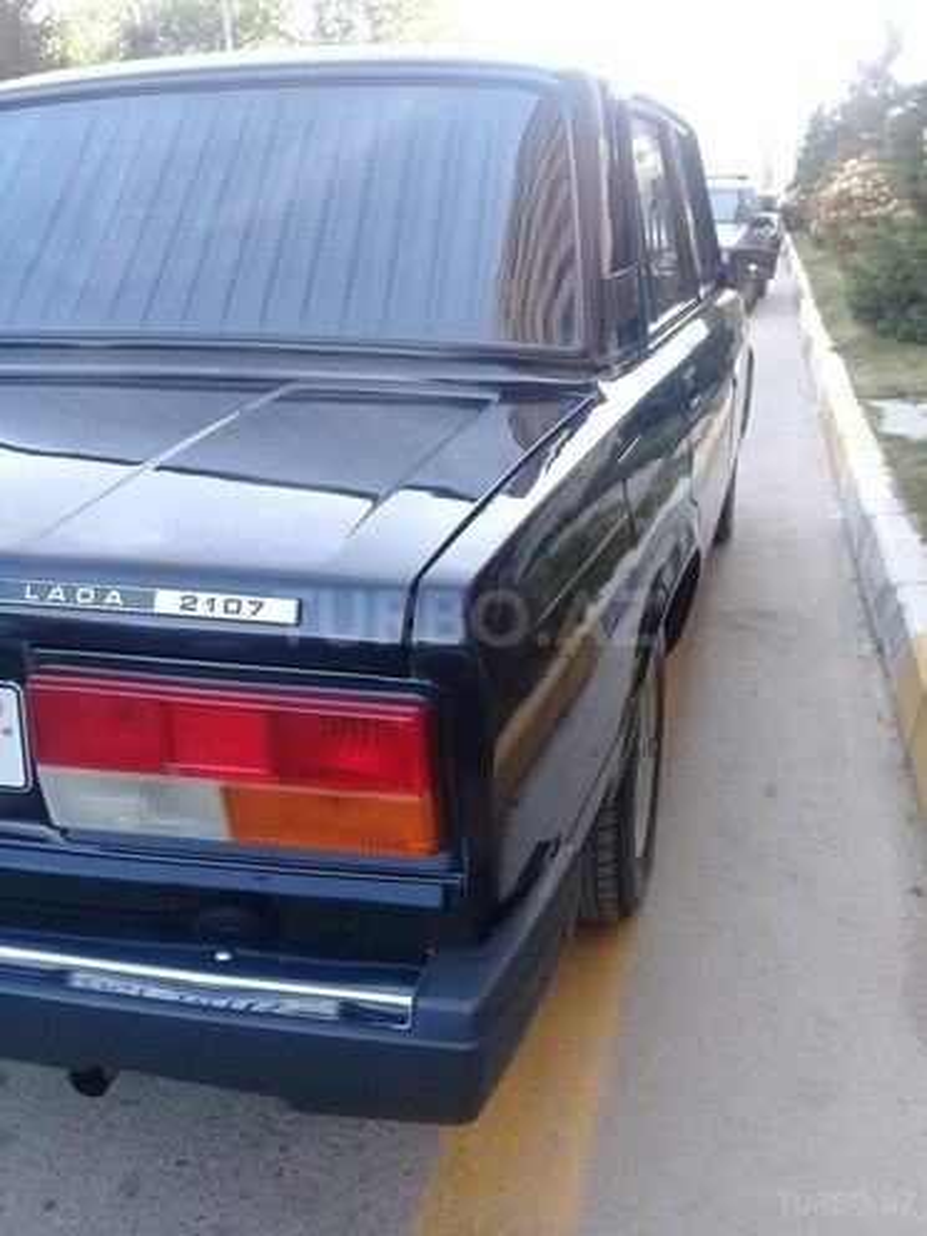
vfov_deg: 58.4
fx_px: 1107
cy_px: 618
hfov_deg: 45.4
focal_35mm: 31
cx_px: 464
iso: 64
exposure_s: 1/100
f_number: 2.2
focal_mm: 3.3
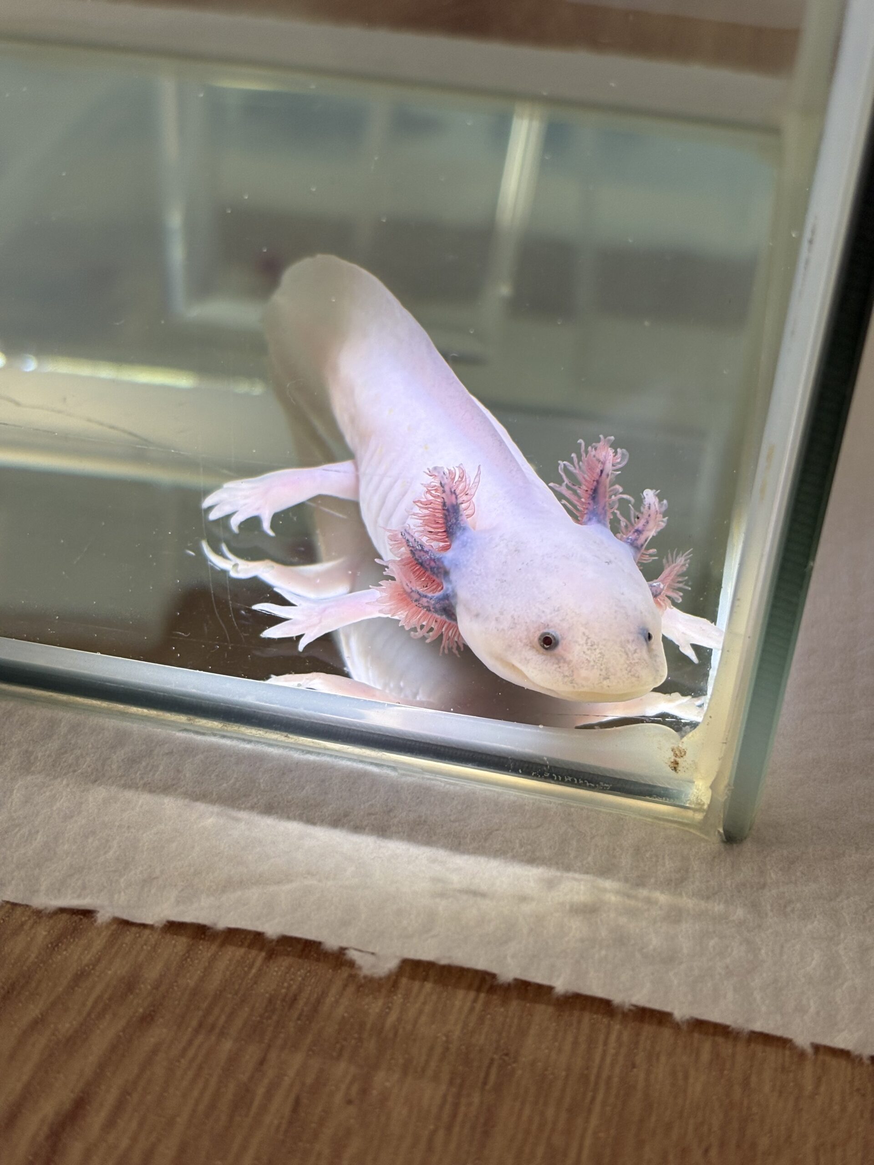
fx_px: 1751
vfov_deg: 36.8
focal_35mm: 52
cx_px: 437
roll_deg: -5.9
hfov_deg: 28.0
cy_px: 582
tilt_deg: -35.6
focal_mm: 5.96
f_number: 1.6
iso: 50
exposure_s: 1/71
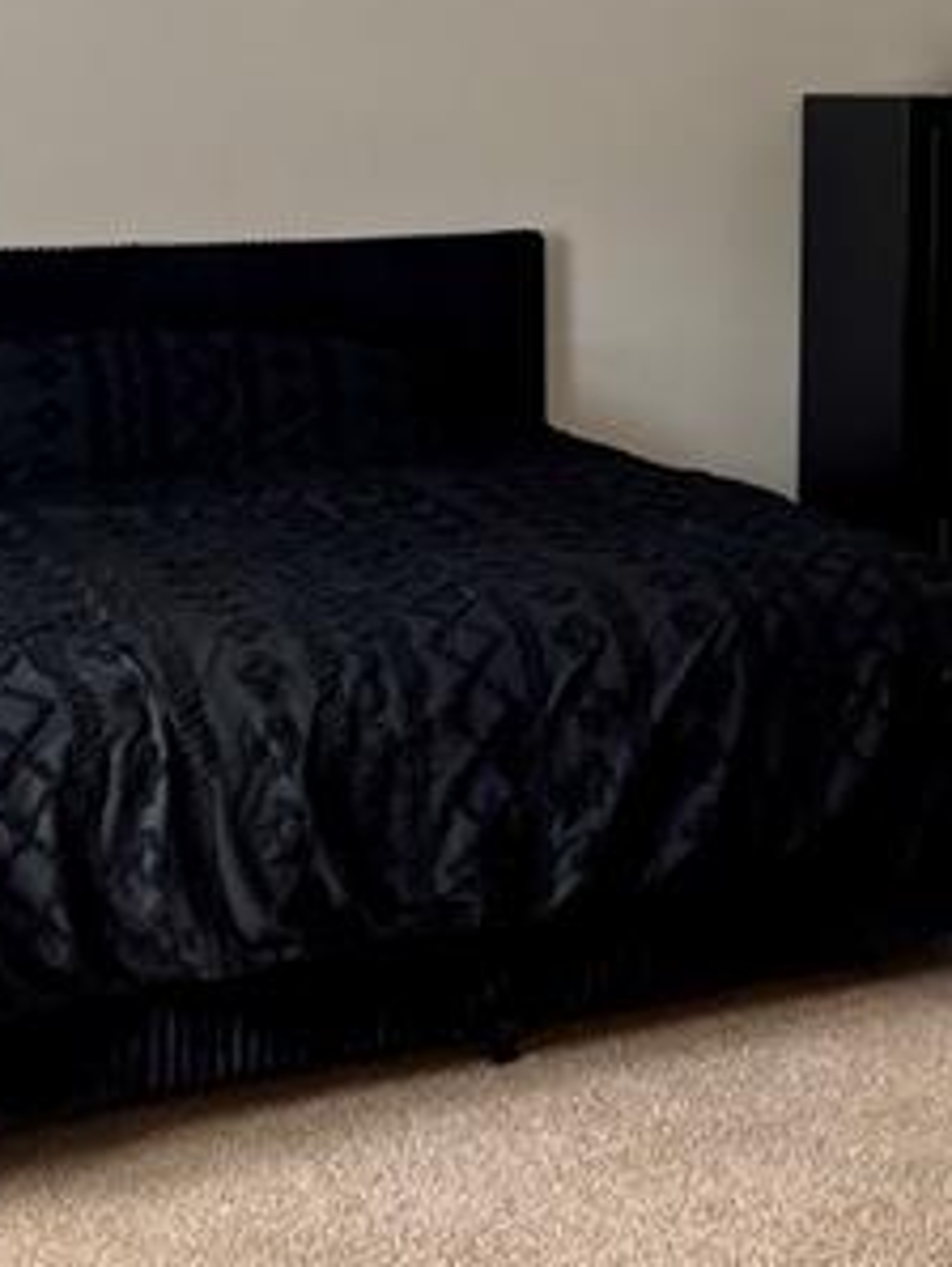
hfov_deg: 21.7
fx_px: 2453
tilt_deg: -2.9
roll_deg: -1.1
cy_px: 145
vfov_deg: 27.9
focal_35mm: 67
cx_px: 752
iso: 125
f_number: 1.6
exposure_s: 1/94
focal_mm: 5.96
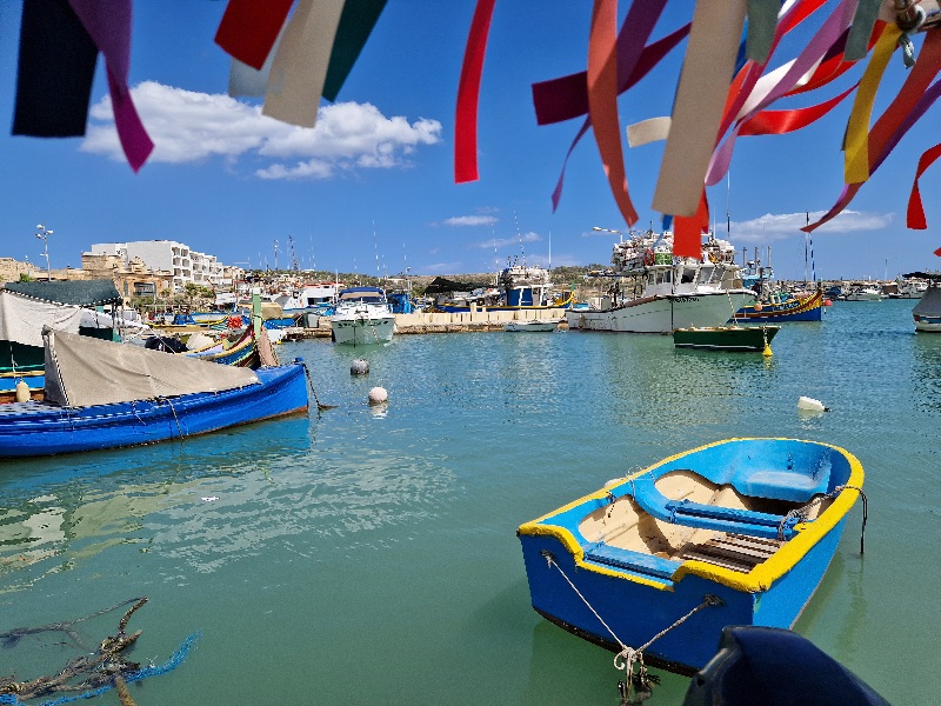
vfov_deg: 58.9
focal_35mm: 23
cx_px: 470
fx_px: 625
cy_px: 353
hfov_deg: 73.9
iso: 50
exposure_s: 1/3333
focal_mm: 5.4
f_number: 1.8
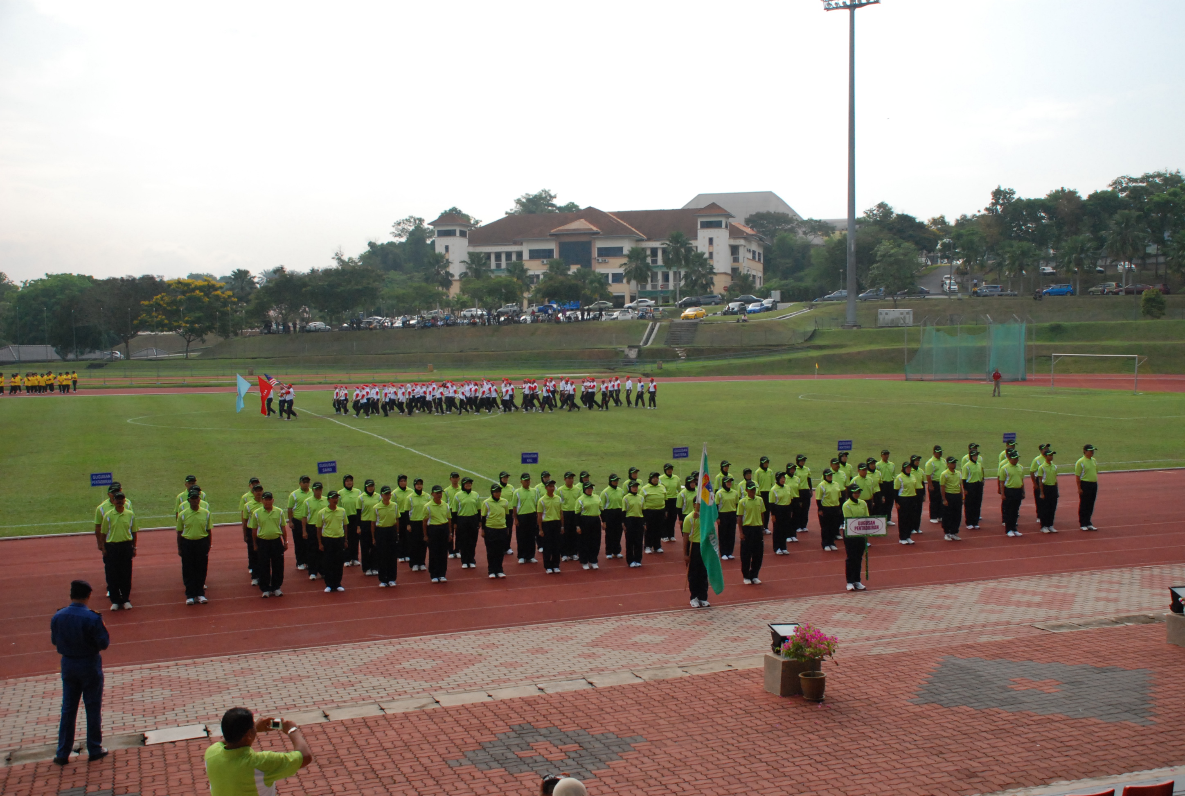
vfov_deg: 34.4
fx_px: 1286
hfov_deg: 49.5
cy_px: 398
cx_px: 592
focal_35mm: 39
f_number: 4.5
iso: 1000
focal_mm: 26
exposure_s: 1/4000
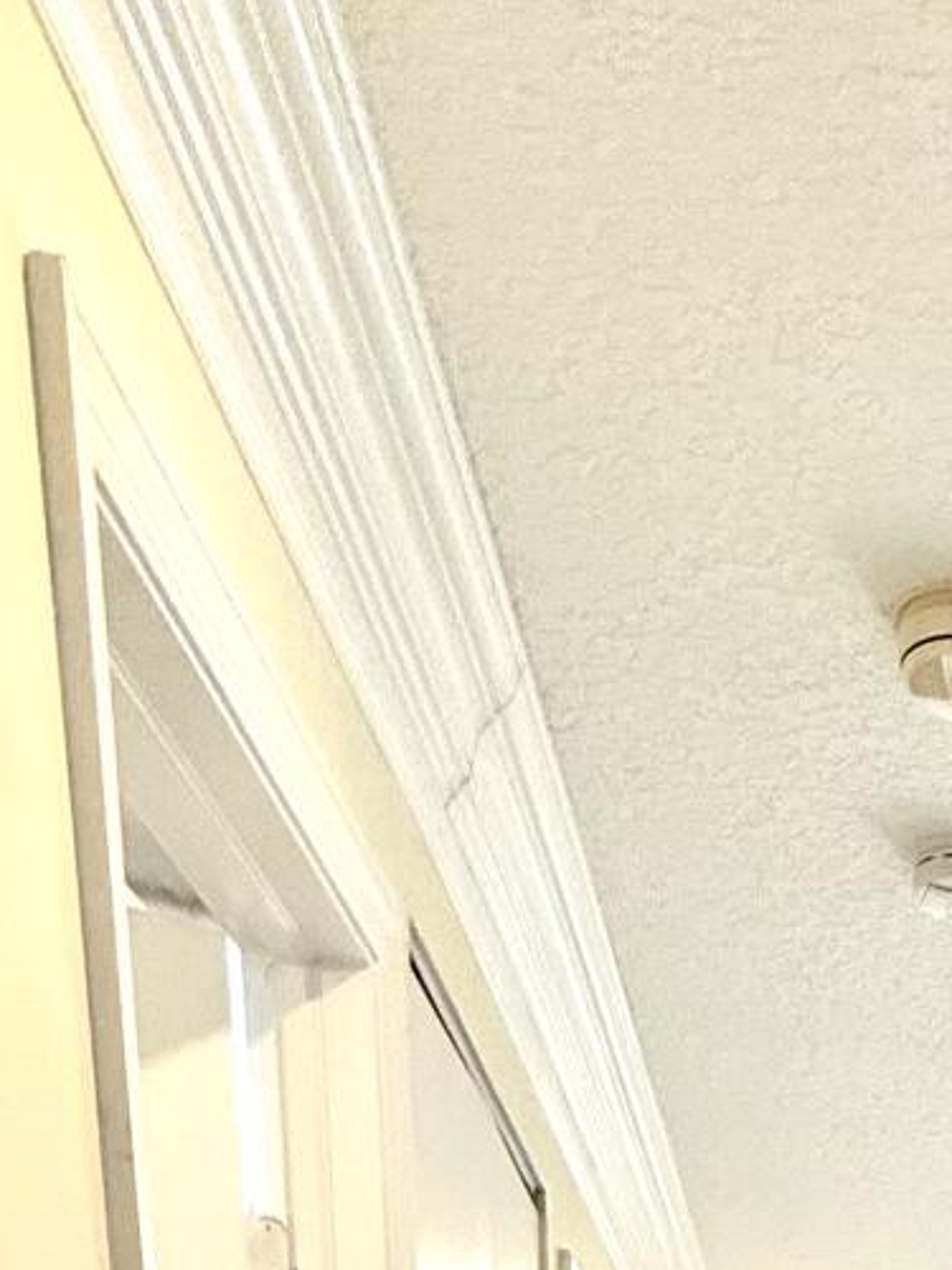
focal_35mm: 56
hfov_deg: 24.0
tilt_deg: -18.6
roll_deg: -3.6
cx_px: 1109
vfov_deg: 19.4
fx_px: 2053
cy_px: 2532
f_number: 2.2
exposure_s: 1/120
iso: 125
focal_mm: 2.22
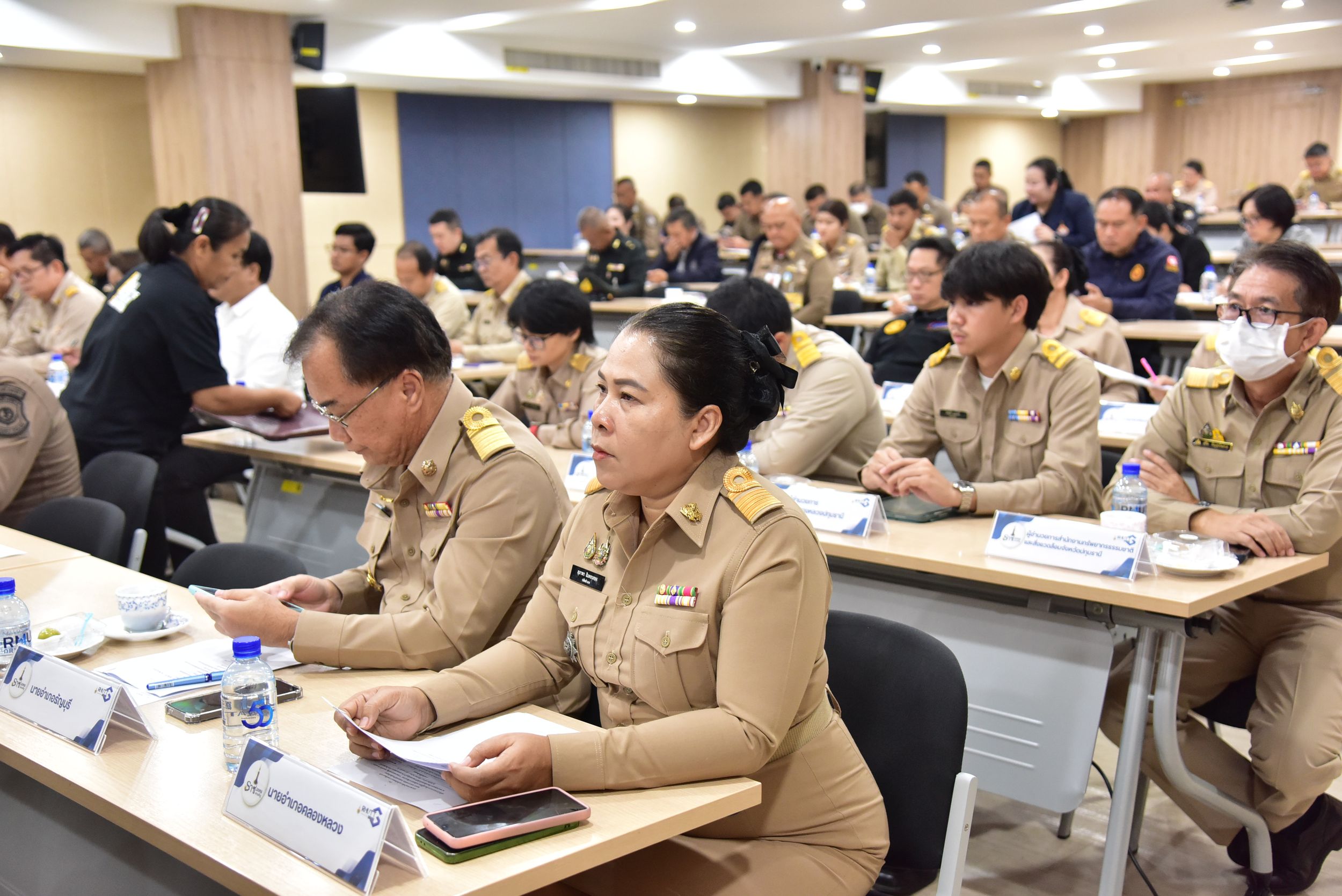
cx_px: 671
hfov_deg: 48.4
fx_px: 1491
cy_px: 448
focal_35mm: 40
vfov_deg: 33.4
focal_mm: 40
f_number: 4.5
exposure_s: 1/80
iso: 2500
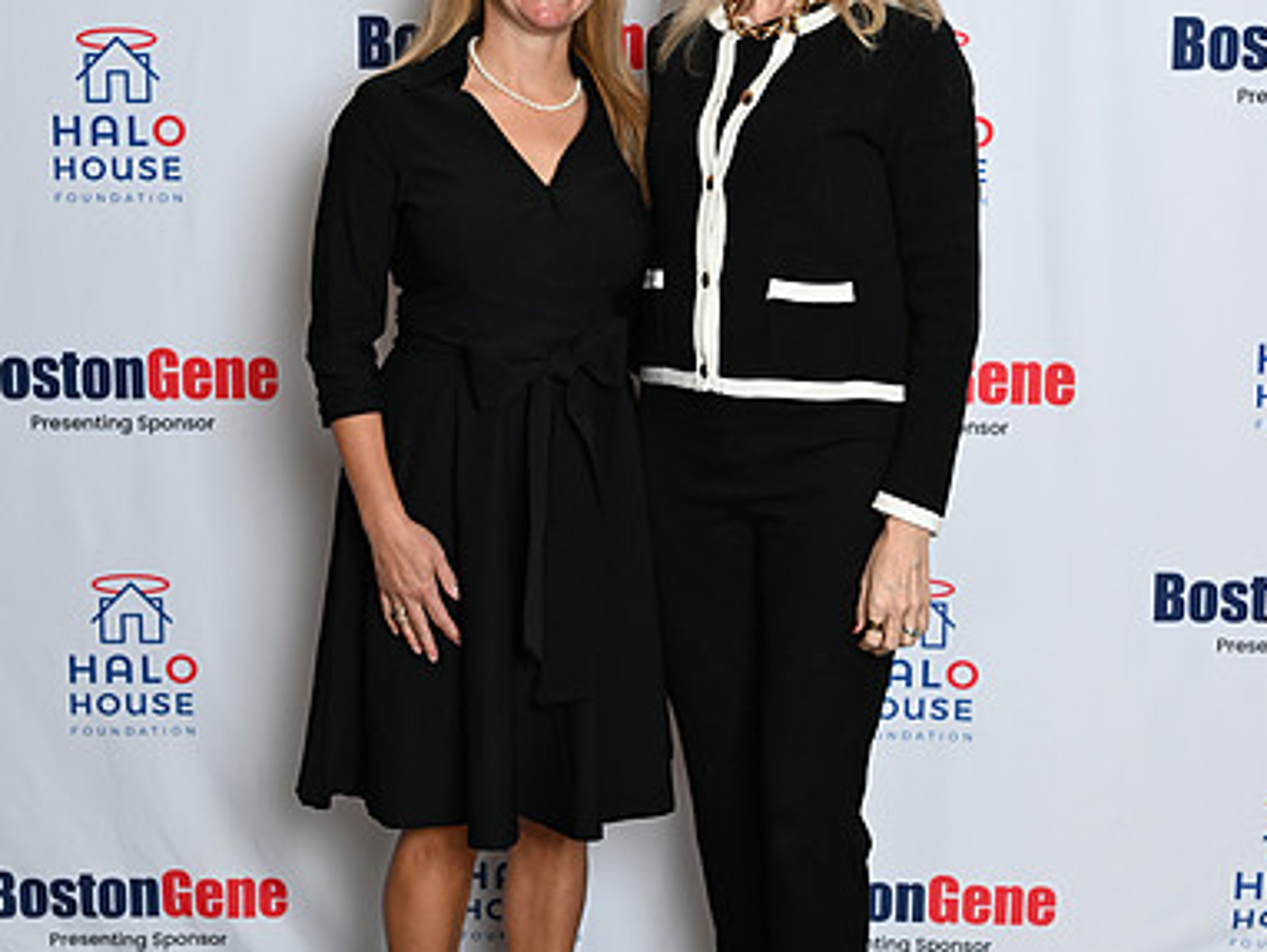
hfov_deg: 27.8
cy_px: 474
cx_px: 632
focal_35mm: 70
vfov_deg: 21.0
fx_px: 2564
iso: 200
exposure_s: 1/80
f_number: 3.5
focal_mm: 48
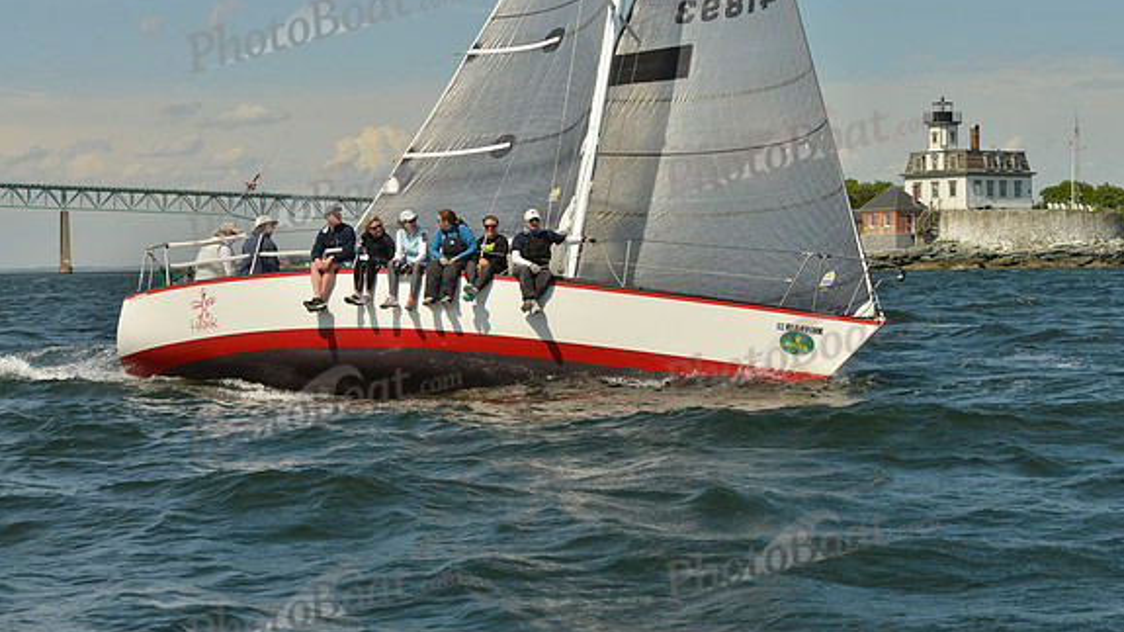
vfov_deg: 16.3
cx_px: 565
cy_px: 277
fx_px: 2205
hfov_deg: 28.6
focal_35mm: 74
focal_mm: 70
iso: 280
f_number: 9
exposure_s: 1/1600
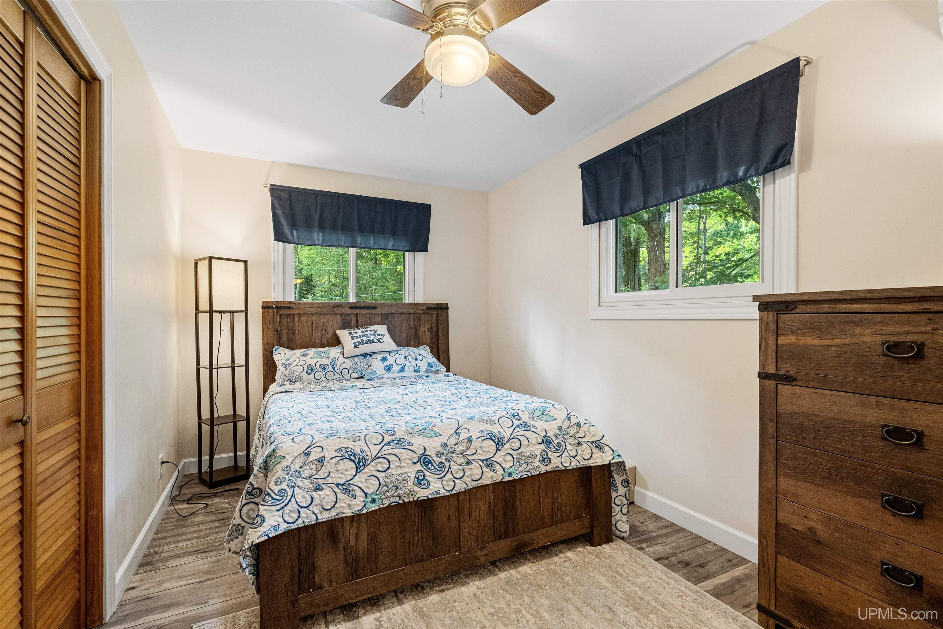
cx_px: 472
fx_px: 393
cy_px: 314
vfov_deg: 77.3
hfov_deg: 100.4
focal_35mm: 15
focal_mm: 15
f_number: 6.3
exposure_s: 1/8
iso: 1000
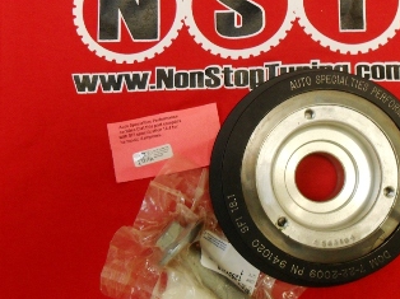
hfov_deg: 38.0
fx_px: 577
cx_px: 250
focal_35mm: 50
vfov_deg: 29.1
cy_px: 135
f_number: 2.8
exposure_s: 1/20
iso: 200
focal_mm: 6.2
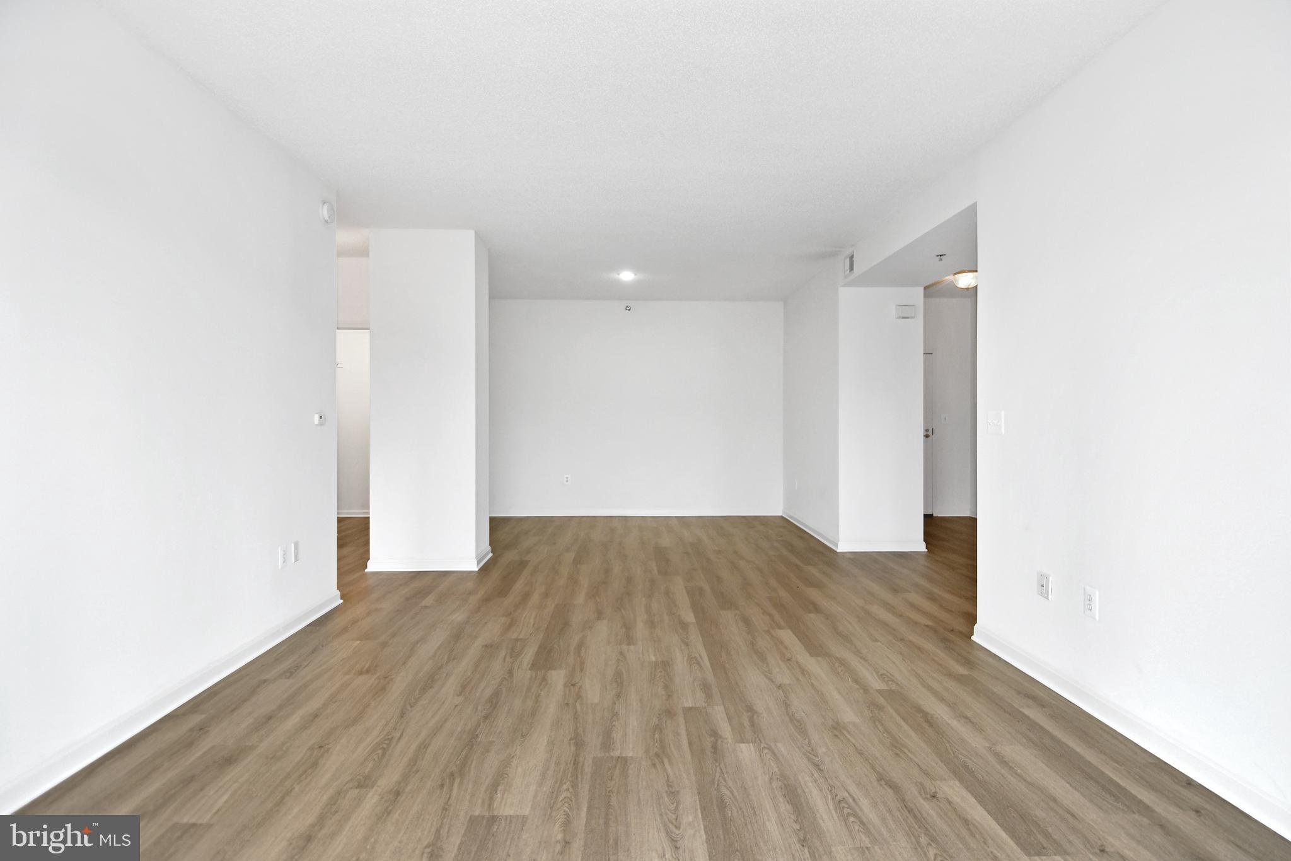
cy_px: 430
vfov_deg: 67.4
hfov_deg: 90.0
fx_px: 645
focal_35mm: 18
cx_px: 646
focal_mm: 12
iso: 220
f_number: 4
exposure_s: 1/60
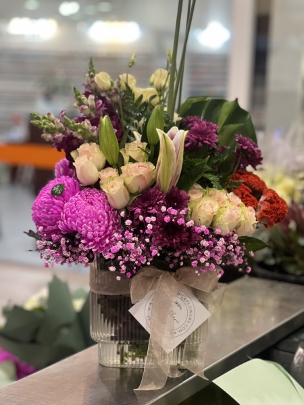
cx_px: 152
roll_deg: -1.5
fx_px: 902
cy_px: 202
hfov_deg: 19.1
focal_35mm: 77
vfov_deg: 25.3
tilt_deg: -7.3
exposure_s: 1/33
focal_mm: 9
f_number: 2.8
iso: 200
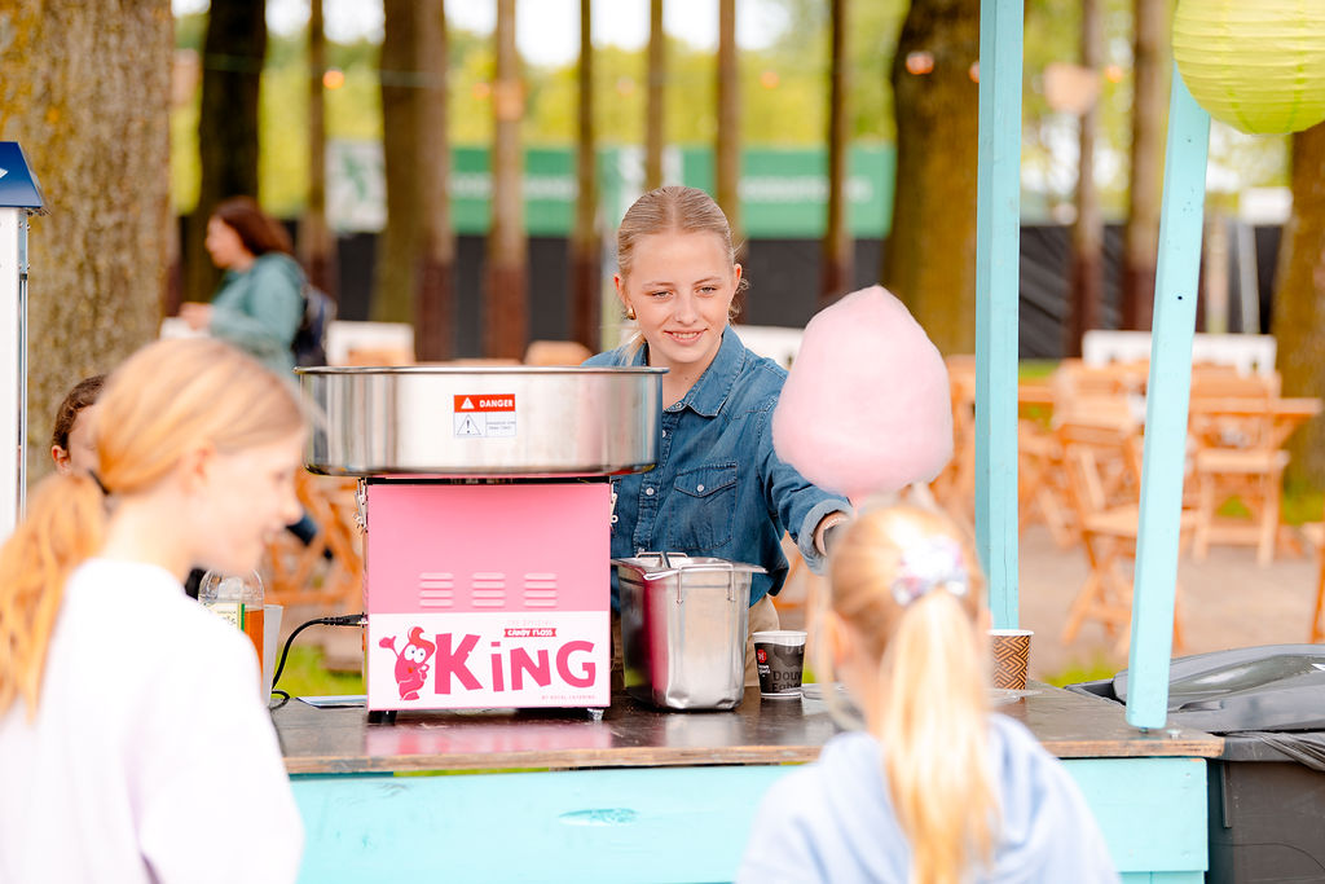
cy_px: 442
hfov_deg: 19.5
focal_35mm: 104
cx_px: 672
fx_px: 3846
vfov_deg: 13.1
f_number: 3.2
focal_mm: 102
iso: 64
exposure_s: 1/500
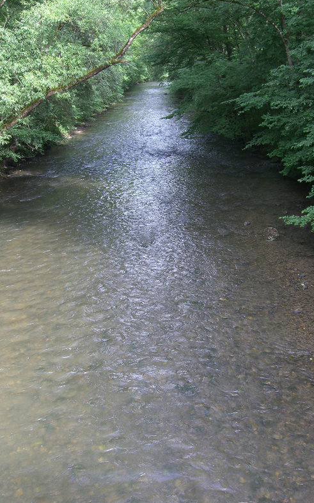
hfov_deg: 31.2
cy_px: 250
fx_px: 562
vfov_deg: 48.2
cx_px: 182
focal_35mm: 41
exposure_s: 1/100
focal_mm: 7.9
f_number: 4
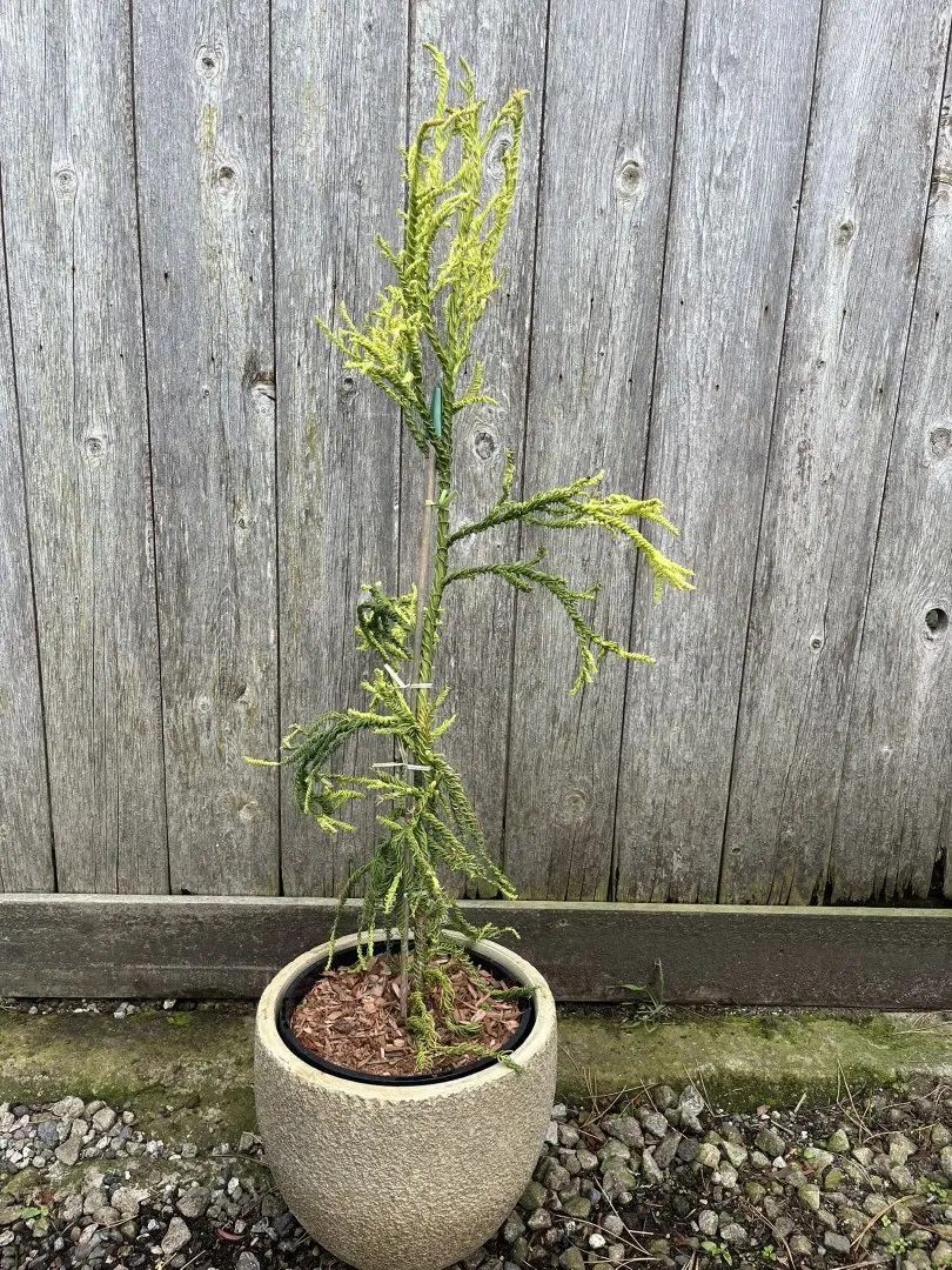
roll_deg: -2.4
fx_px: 953
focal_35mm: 26
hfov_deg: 53.1
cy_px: 635
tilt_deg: -14.6
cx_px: 476
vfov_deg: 67.3
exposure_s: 1/484
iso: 50
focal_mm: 5.1
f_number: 1.6
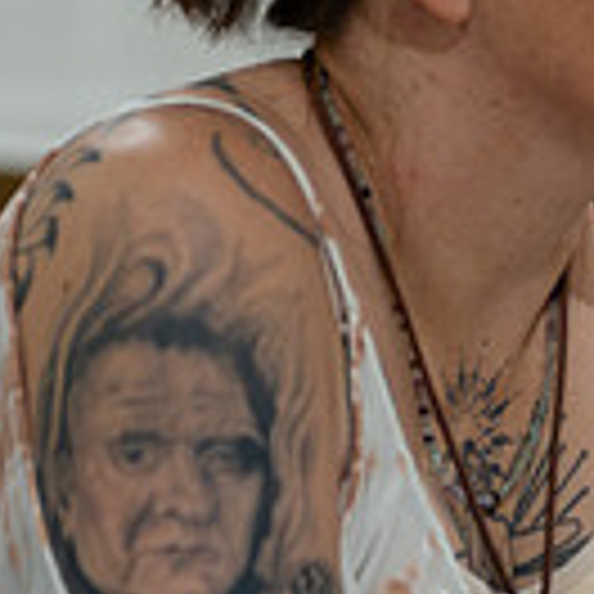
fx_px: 9843
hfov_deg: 3.4
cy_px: -182
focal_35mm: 507
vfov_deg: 3.4
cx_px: 1343
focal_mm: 100
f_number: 2.8
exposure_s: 1/400
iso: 1250
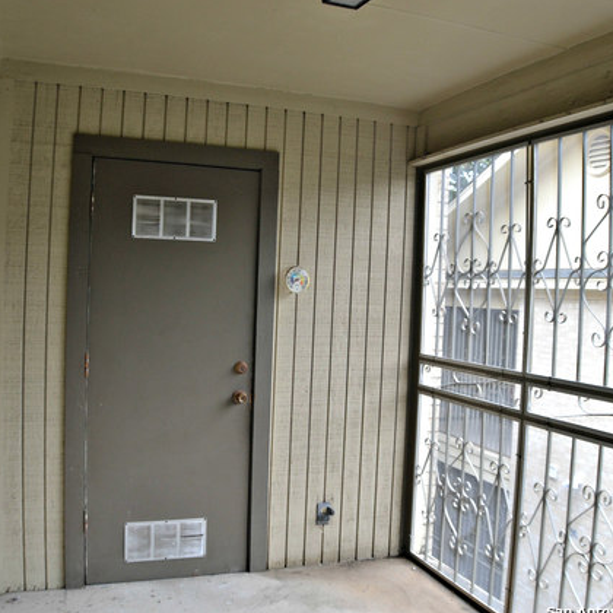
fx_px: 895
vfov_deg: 37.8
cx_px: 312
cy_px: 309
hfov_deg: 37.8
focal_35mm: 45
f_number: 5.6
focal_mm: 23
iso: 400
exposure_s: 1/60
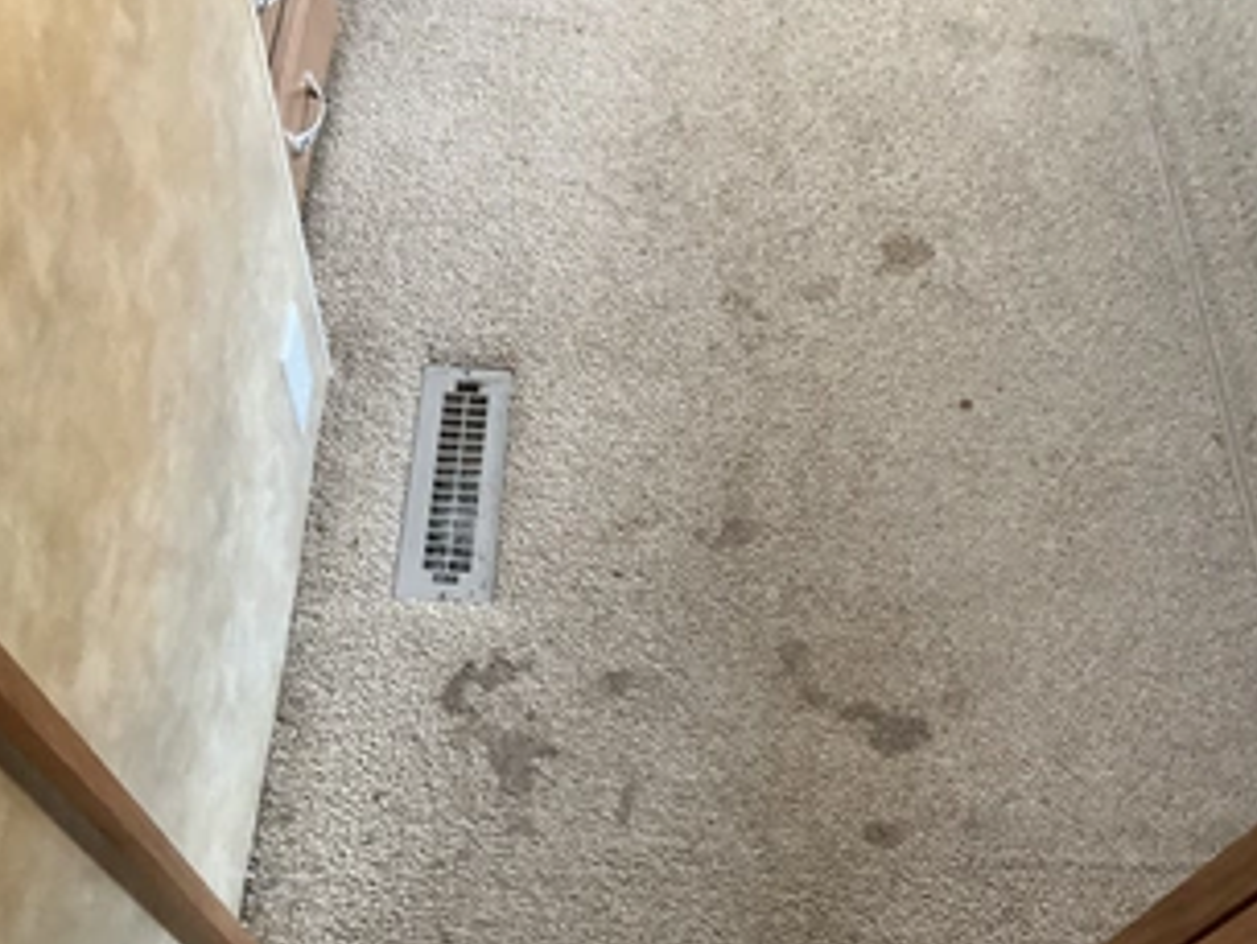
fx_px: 1380
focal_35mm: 38
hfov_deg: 48.8
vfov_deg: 37.7
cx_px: 717
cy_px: 540
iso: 320
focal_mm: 3
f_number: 1.8
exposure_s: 1/60
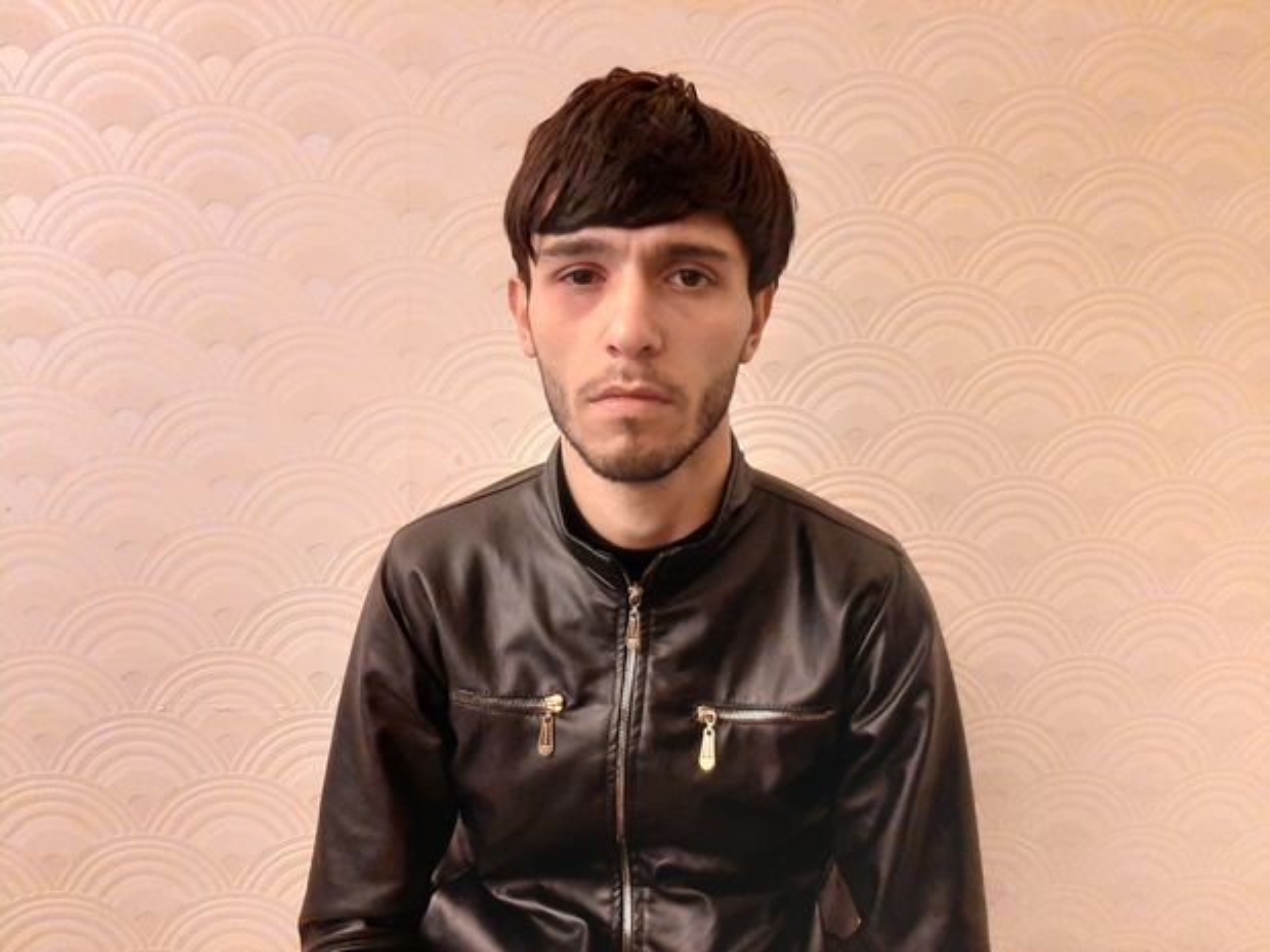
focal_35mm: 26
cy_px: 476
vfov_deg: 53.1
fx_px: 954
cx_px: 635
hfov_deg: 67.3
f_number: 1.7
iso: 640
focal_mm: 3.93
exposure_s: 1/20
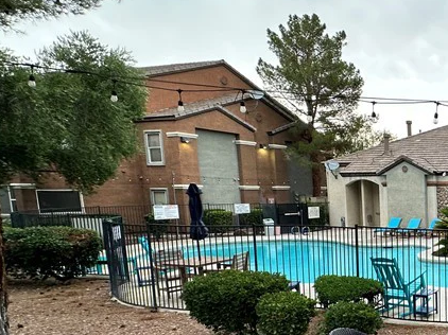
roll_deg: +0.0
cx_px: 537
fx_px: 440
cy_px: 243
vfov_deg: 40.8
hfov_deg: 39.2
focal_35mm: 34
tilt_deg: -5.8
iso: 64
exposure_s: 1/99
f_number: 2.2
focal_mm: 2.22
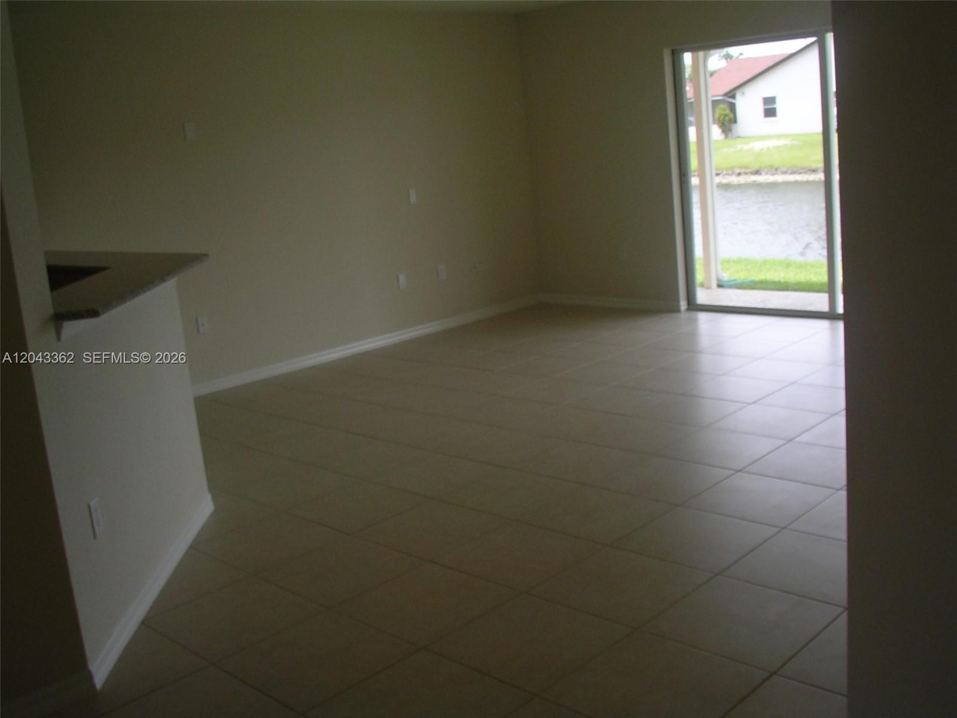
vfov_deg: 38.7
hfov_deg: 50.1
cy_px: 359
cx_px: 478
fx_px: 1023
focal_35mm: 37
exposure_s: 1/25
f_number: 6.9
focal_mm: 5.7
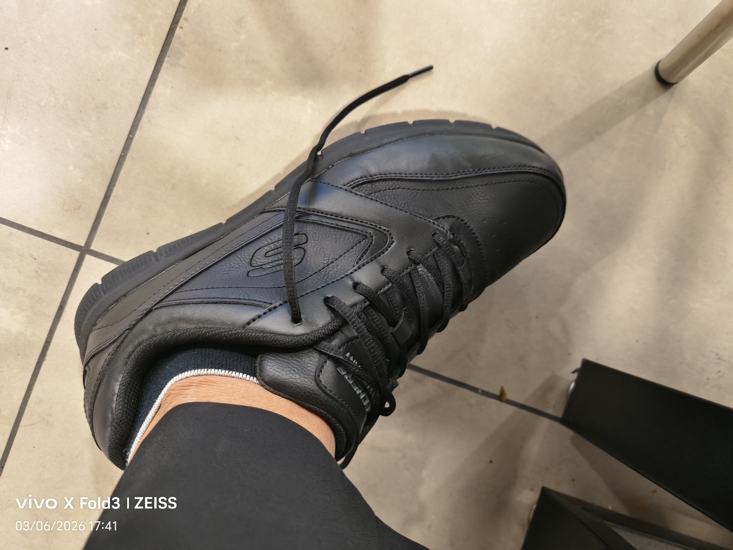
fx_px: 487
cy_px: 275
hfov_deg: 73.9
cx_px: 366
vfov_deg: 58.9
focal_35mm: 23
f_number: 1.75
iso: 545
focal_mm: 5.5
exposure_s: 1/33.3
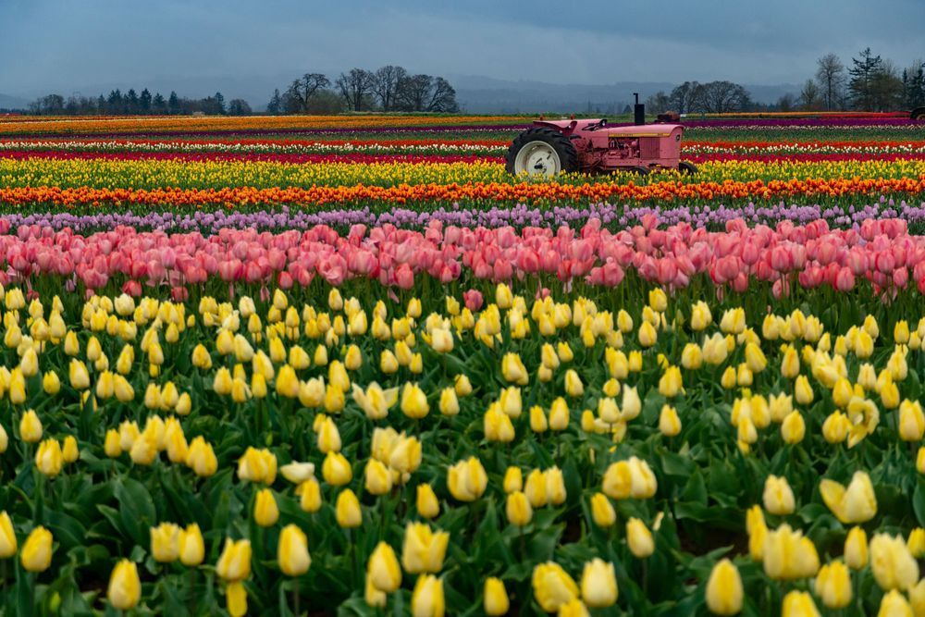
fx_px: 2065
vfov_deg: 17.0
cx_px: 457
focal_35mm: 80
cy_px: 312
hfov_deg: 25.2
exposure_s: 1/1250
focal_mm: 53
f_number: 5
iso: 400
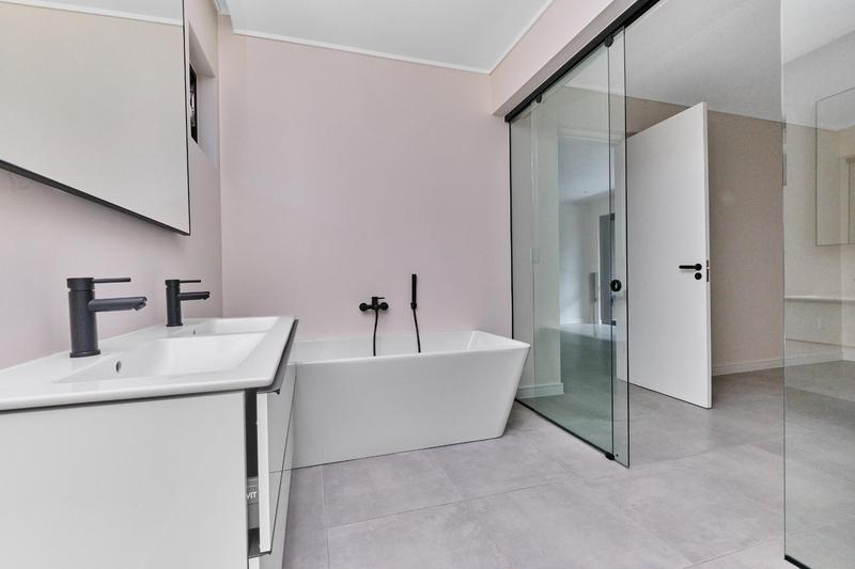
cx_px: 428
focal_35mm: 15
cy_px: 284
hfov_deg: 100.4
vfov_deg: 77.3
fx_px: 356
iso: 800
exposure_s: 1/200
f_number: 8
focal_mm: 10
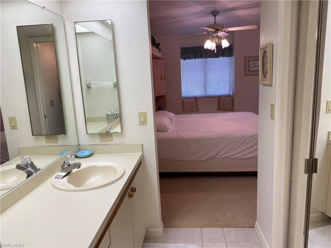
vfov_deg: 53.1
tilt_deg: -10.6
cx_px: 166
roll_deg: +3.1
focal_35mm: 26
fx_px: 249
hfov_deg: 67.3
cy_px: 124
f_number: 1.8
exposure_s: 1/120
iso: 80
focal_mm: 4.25
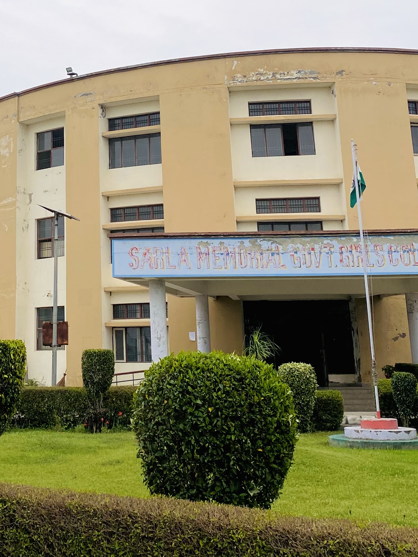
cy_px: 133
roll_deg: -0.7
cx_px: 67
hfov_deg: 26.4
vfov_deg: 34.7
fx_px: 869
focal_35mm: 54
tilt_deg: +14.2
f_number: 1.8
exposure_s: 1/3125
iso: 32
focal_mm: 4.25
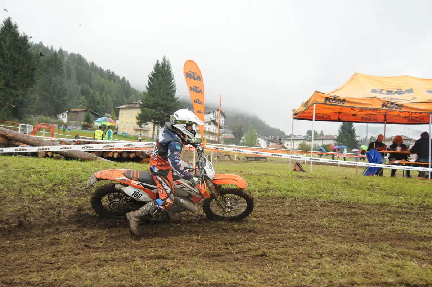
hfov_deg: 49.6
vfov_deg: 34.1
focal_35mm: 39
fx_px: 467
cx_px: 216
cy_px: 144
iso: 800
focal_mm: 26
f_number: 3.8
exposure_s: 1/800
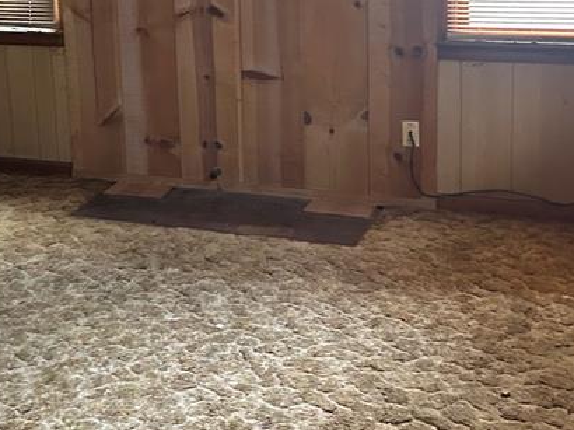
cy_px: 66
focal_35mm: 65
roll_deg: +3.8
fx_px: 1077
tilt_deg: -7.8
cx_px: 183
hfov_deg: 29.6
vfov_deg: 22.2
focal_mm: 5.7
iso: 640
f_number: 1.5
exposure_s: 1/39
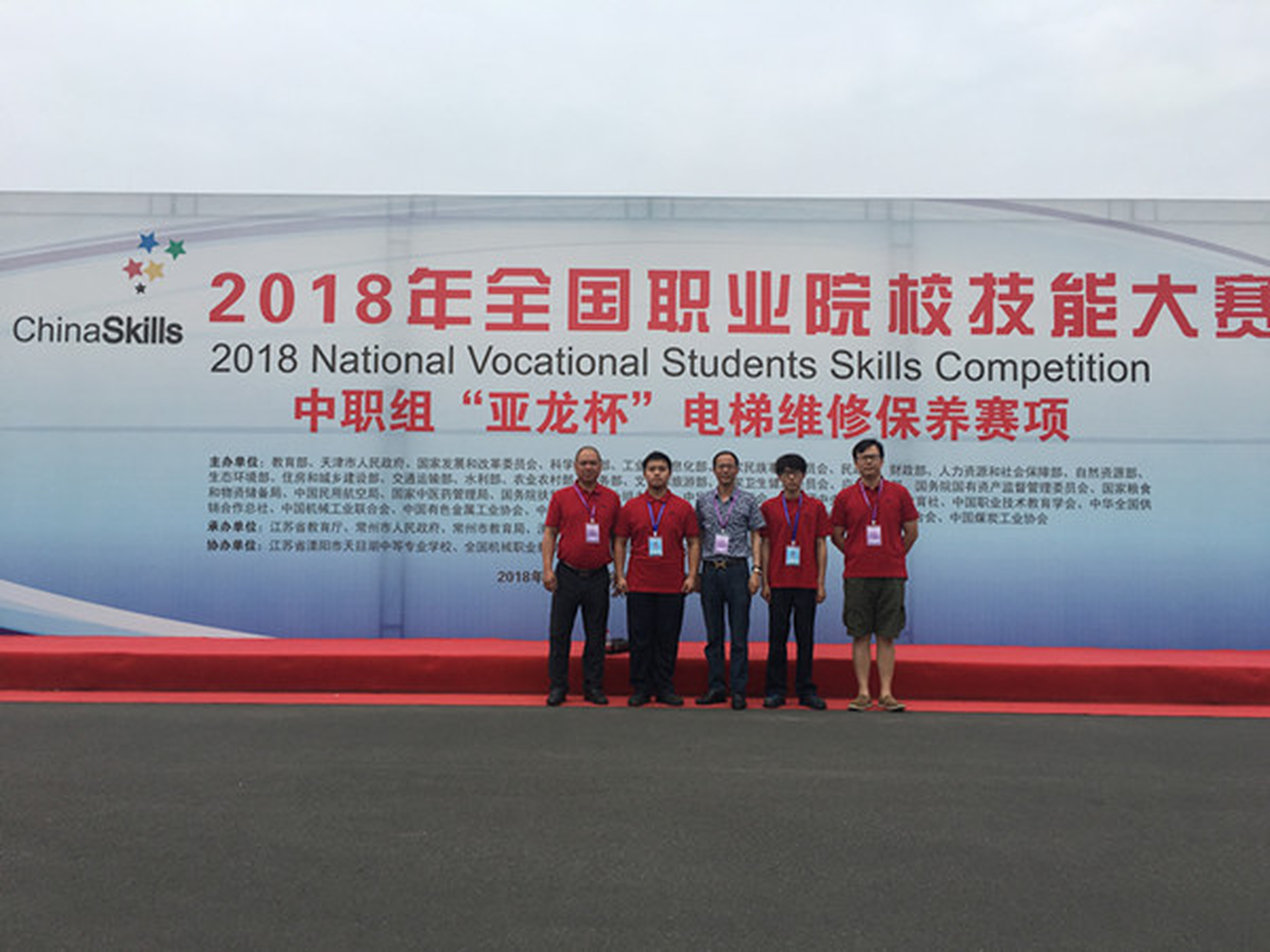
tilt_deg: +2.5
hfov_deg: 61.7
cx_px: 635
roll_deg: -1.3
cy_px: 476
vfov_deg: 48.2
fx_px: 1064
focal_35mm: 29
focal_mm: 4.15
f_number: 2.2
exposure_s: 1/1026
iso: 25
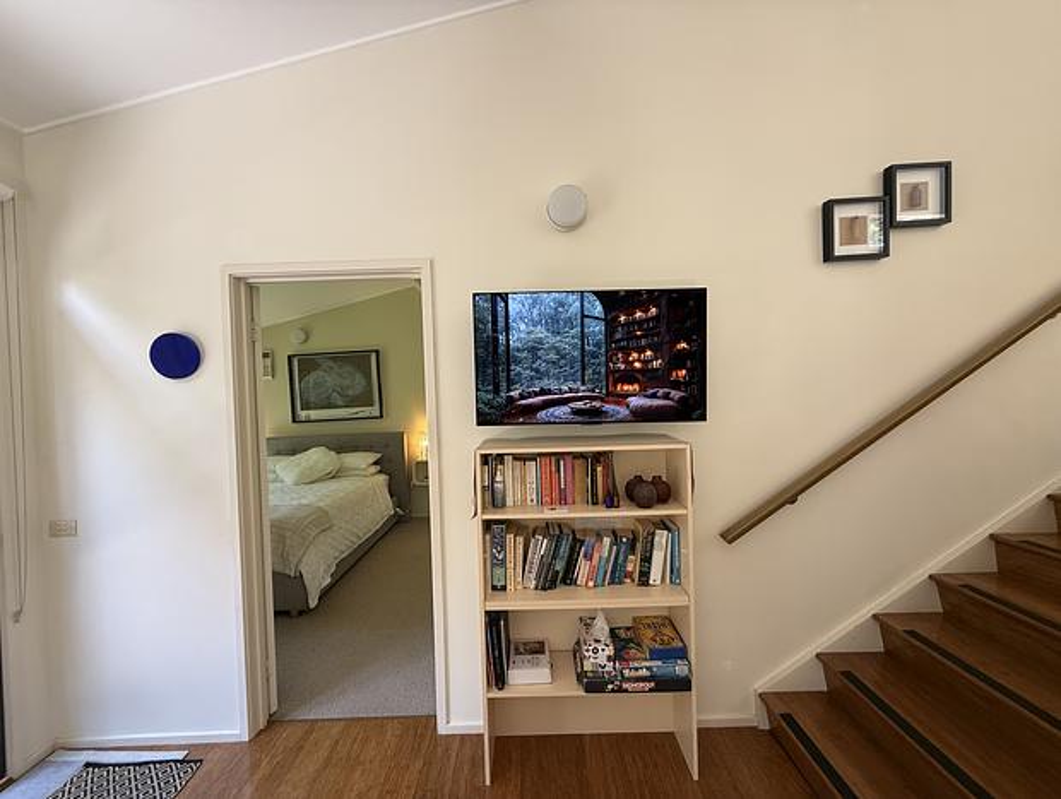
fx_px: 430
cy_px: 400
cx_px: 530
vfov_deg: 85.8
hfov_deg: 102.0
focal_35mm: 14
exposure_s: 1/99
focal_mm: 2.22
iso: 160
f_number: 2.2
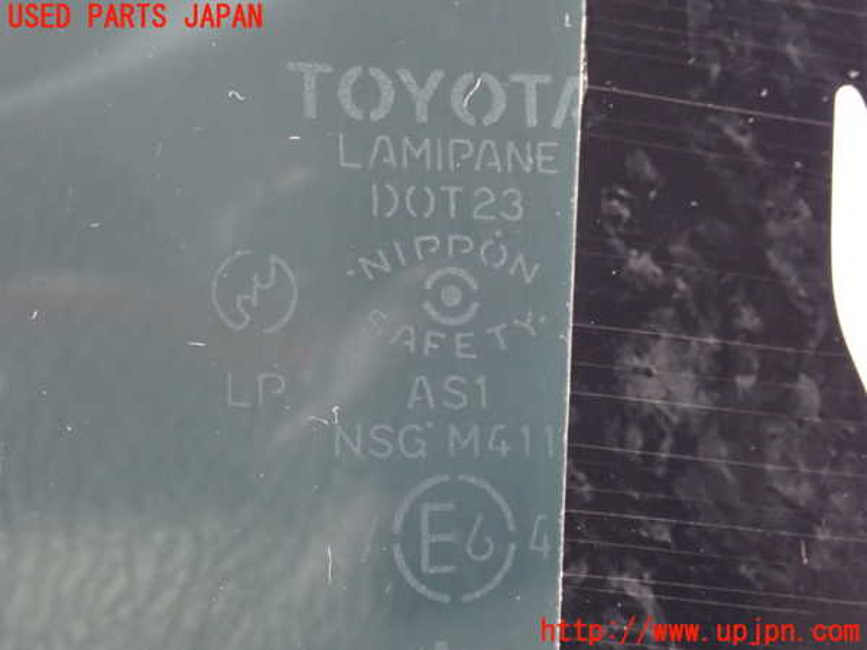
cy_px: 325
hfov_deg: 31.2
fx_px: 1553
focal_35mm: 62
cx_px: 434
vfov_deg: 23.7
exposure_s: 1/30
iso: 800
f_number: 5
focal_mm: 11.09
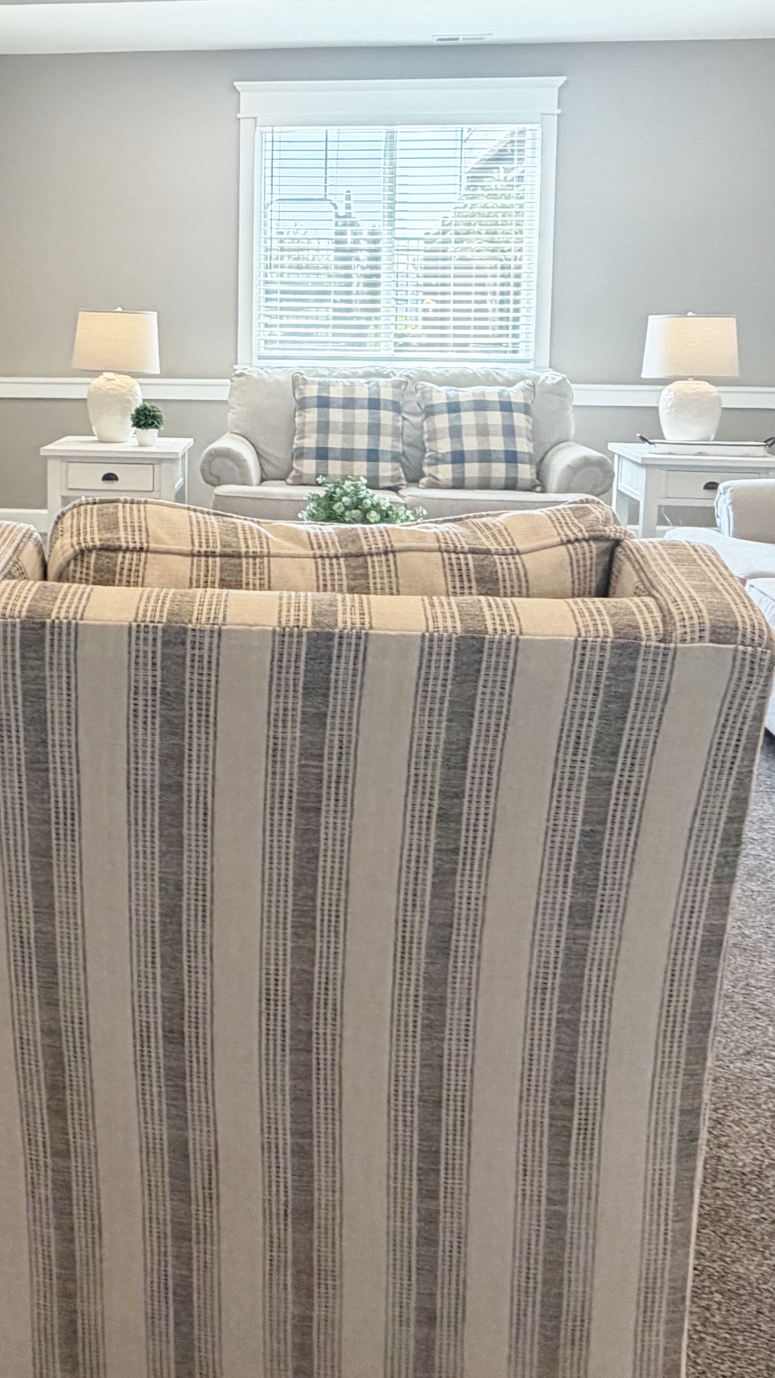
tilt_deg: -4.9
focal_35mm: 33
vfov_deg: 57.8
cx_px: 174
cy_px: 428
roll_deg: +0.0
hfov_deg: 34.7
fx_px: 1206
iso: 250
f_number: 2.2
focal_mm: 2.22
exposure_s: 1/120
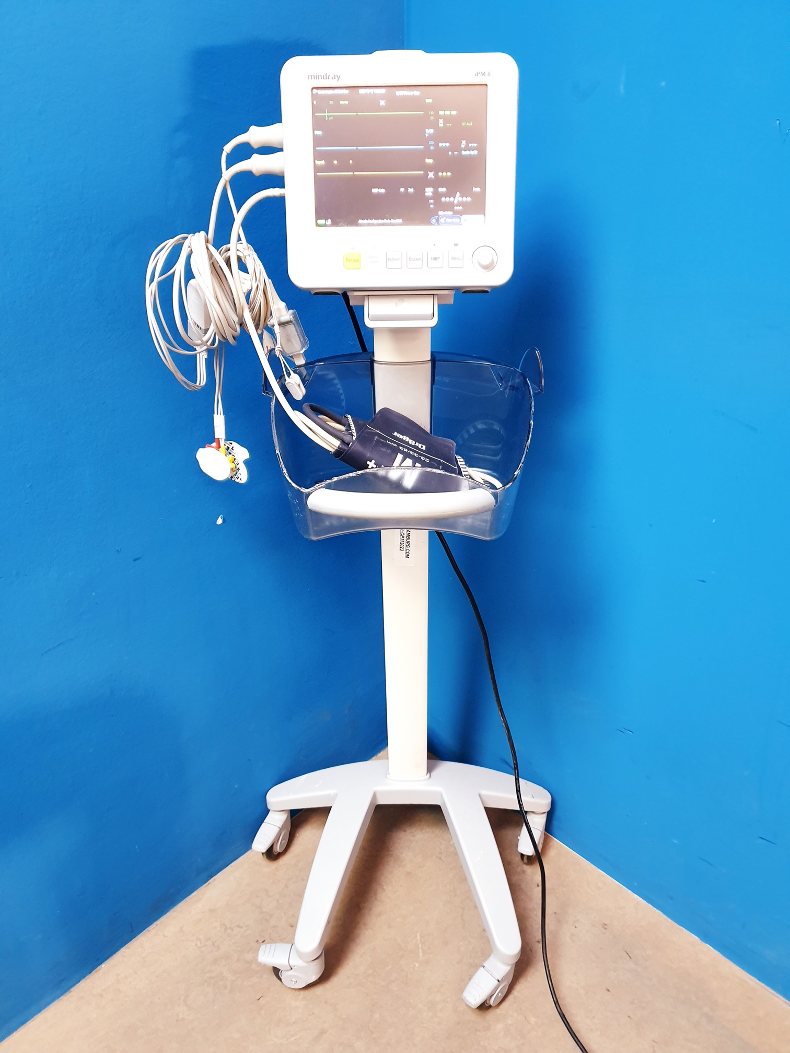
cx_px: 395
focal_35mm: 26
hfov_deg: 53.1
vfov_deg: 67.3
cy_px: 526
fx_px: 791
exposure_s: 1/50
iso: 250
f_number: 1.5
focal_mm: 4.3
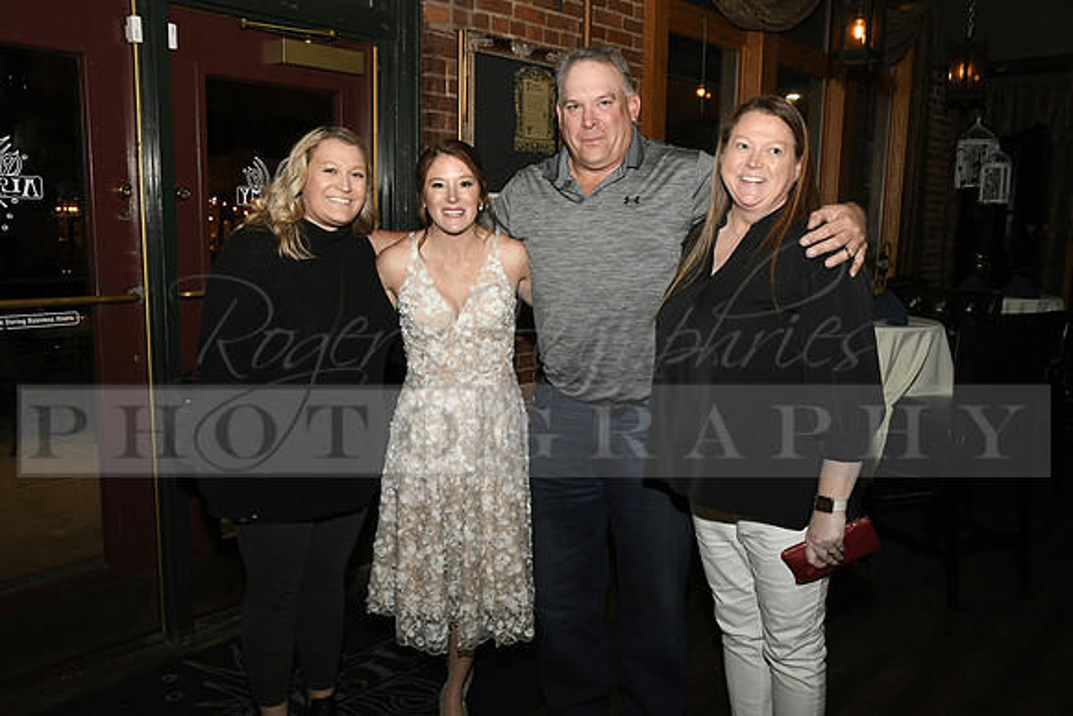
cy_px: 358
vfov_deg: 41.1
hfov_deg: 58.7
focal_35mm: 32
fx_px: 954
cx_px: 536
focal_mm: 32
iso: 6400
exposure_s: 1/60
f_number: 11
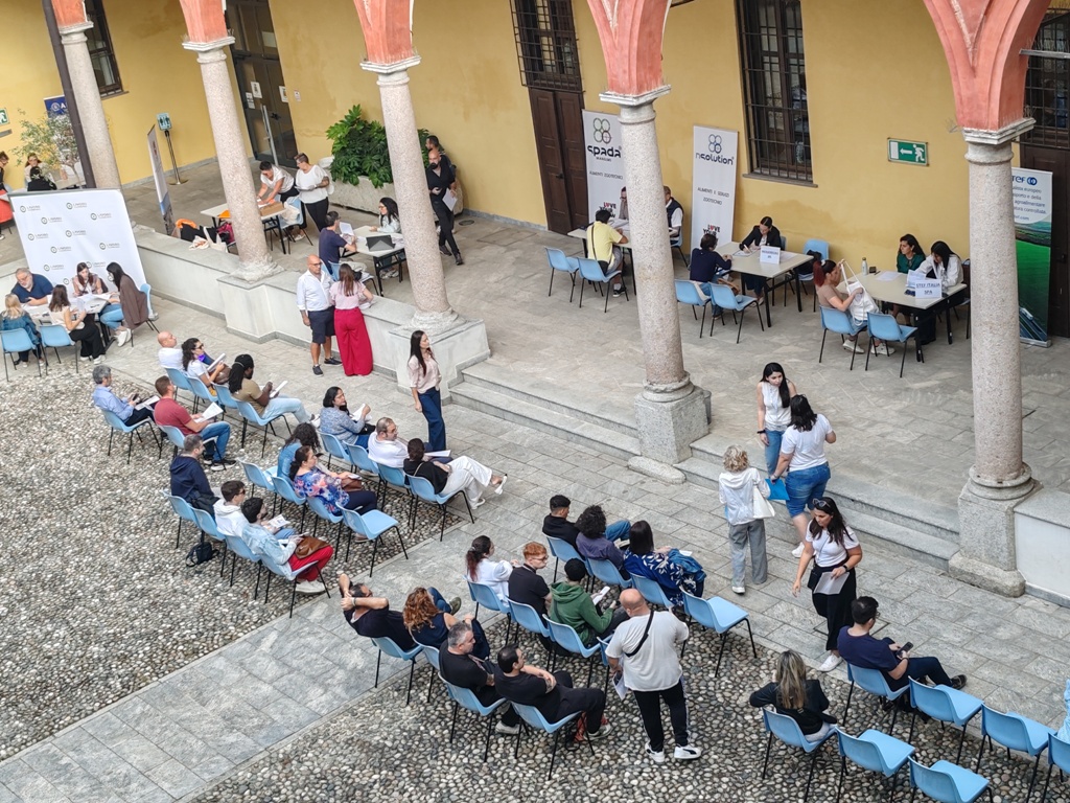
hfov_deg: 34.3
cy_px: 402
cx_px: 535
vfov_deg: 26.1
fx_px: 1731
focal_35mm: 56
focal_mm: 6.12
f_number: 1.9
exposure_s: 1/180
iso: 50
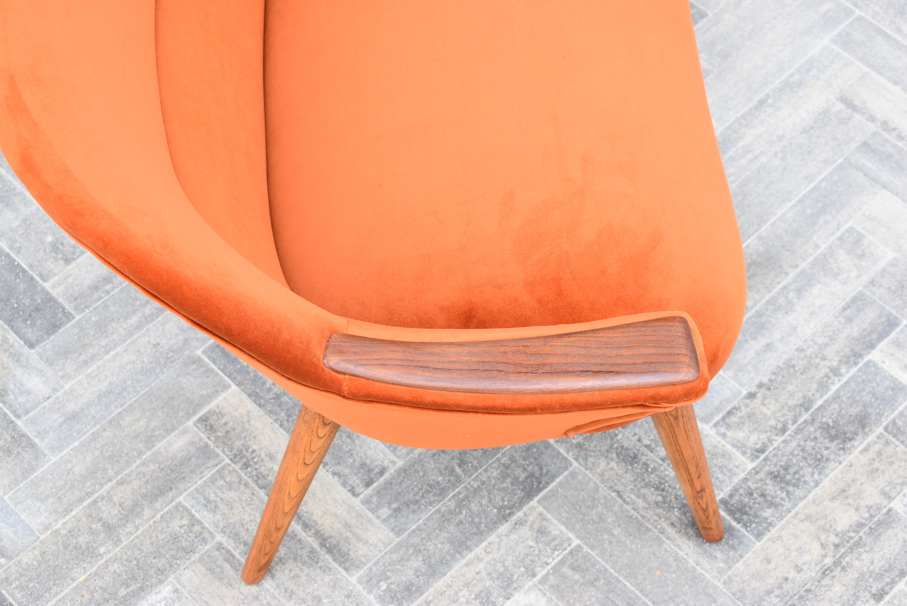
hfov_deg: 28.1
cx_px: 454
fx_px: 1815
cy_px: 303
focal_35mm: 72
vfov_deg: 19.0
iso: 640
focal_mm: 48
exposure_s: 1/125
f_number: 5.6
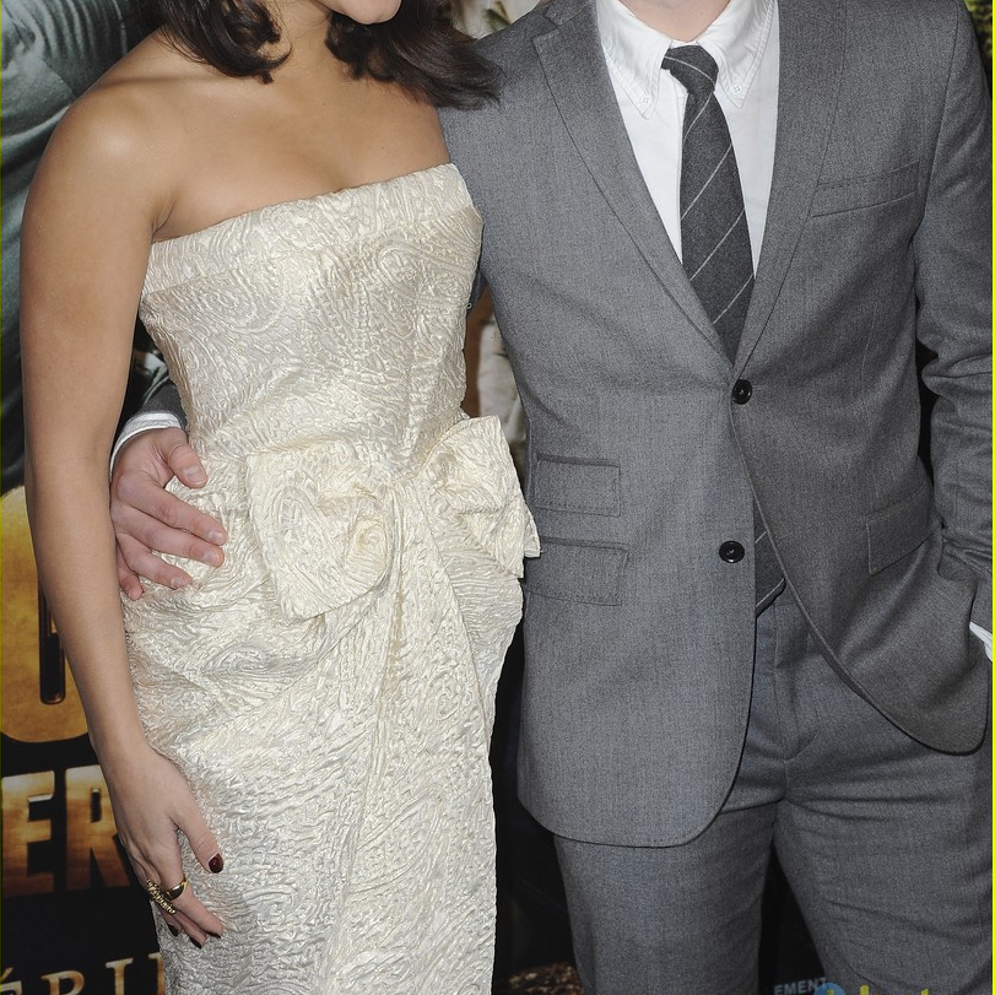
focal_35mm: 105
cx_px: 496
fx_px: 3415
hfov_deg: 16.6
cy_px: 336
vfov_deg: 16.5
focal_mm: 82
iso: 400
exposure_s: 1/250
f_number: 8
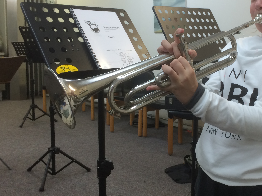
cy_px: 84
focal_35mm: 48
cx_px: 188
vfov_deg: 30.2
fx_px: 363
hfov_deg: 38.9
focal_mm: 4.12
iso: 50
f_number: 2.2
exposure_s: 1/33
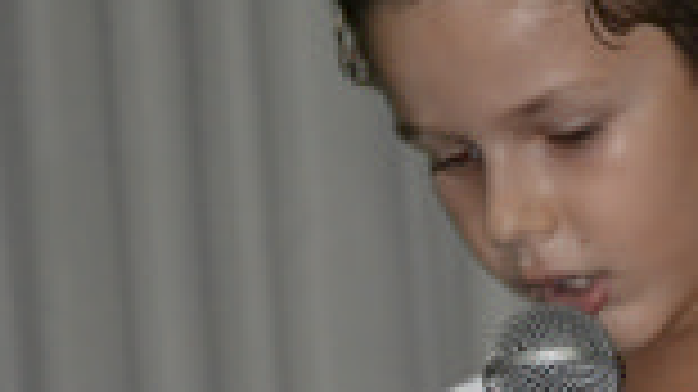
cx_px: 655
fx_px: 9854
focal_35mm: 533
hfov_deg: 4.1
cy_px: 572
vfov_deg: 2.3
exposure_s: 1/60
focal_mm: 105
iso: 3200
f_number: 5.6
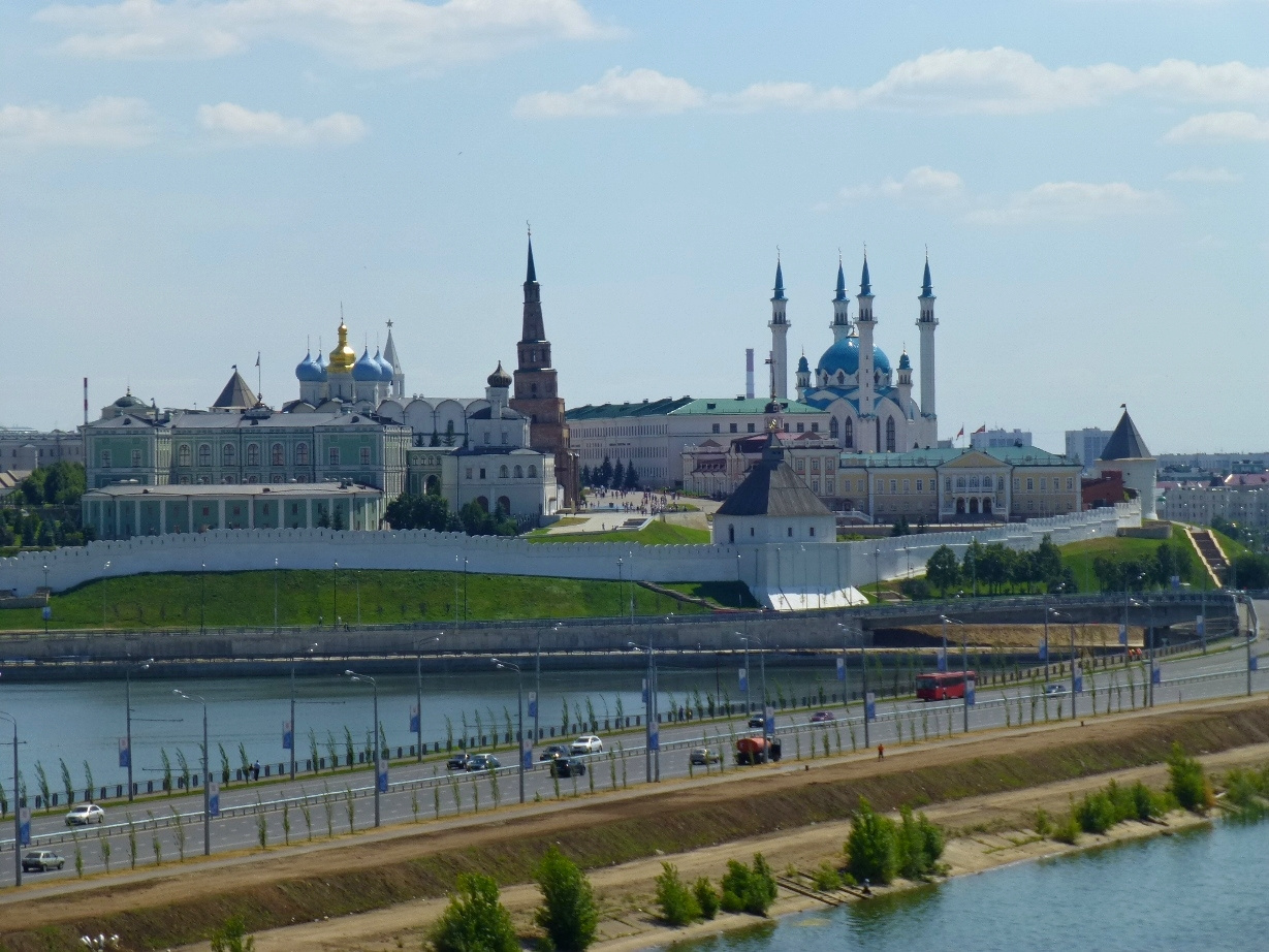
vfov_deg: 9.6
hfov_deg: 12.8
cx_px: 634
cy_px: 476
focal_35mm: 154
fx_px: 5646
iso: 100
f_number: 5.4
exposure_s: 1/800
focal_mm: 27.6
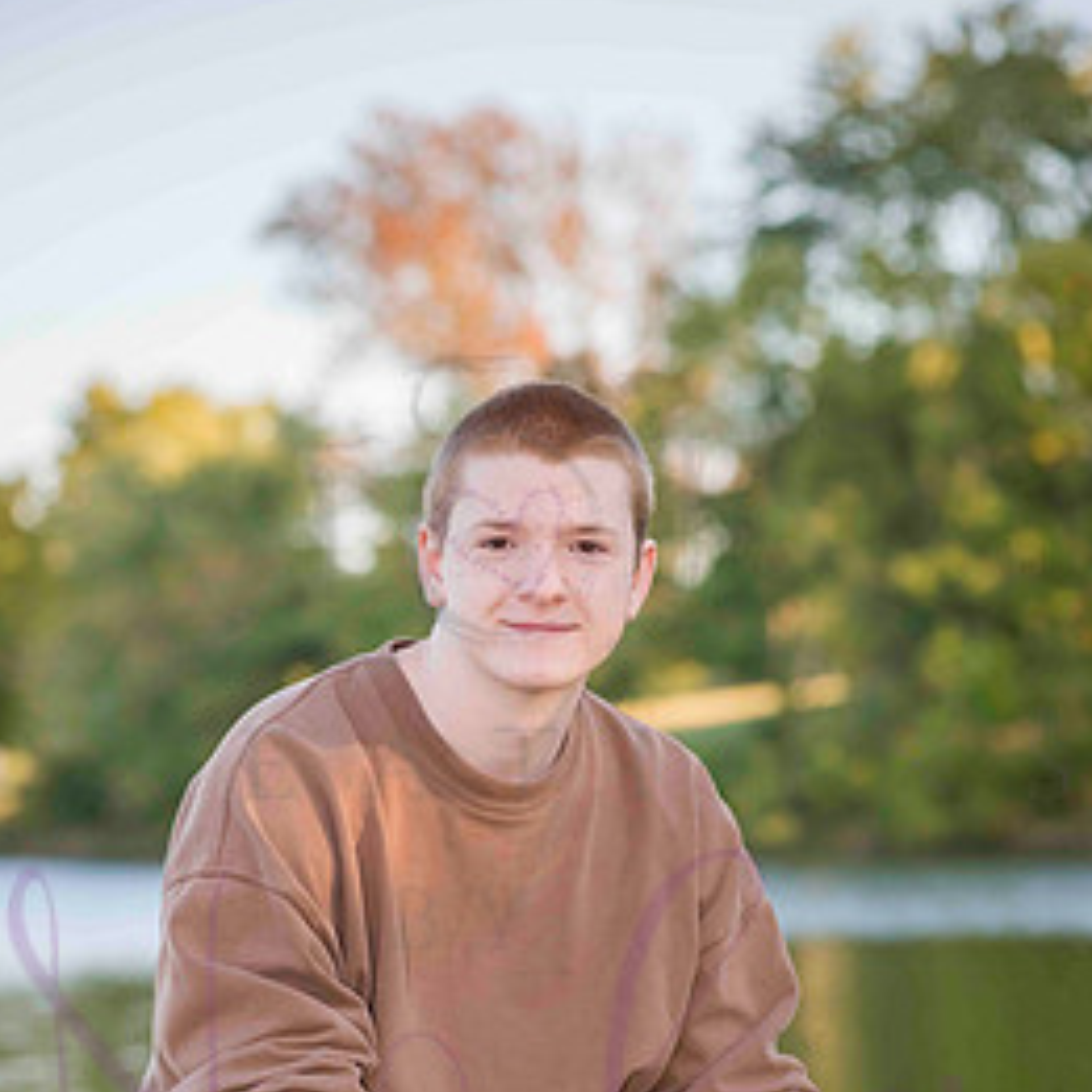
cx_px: 519
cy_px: 912
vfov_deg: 10.6
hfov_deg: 10.7
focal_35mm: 164
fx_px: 5853
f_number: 5
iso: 400
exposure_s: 1/640
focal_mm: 112
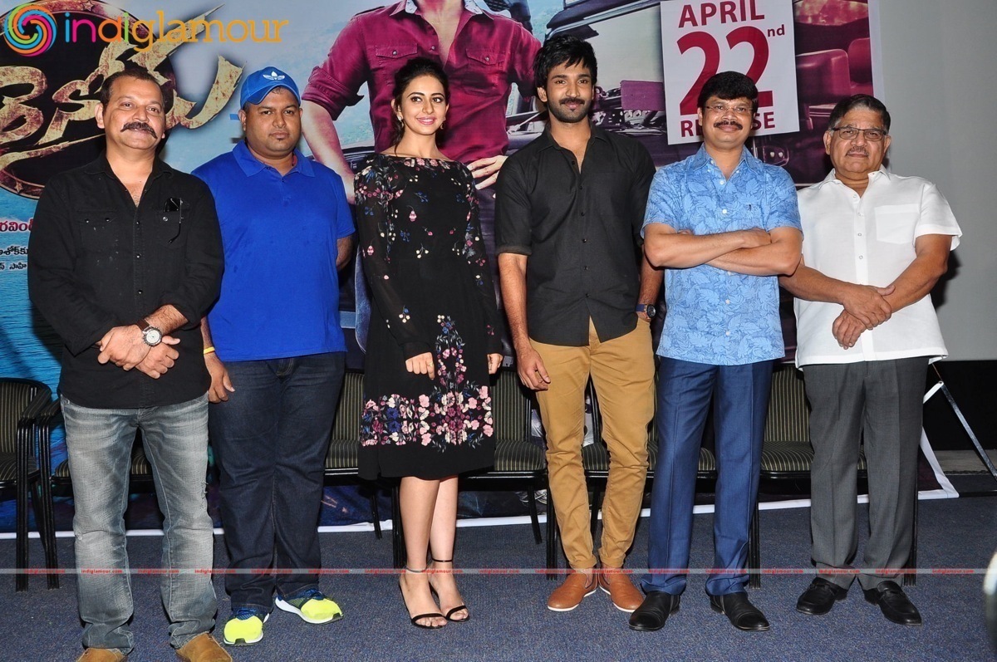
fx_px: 871
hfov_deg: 59.6
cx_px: 498
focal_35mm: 32
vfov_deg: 41.6
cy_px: 331
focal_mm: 21
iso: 500
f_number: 8
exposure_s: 1/125
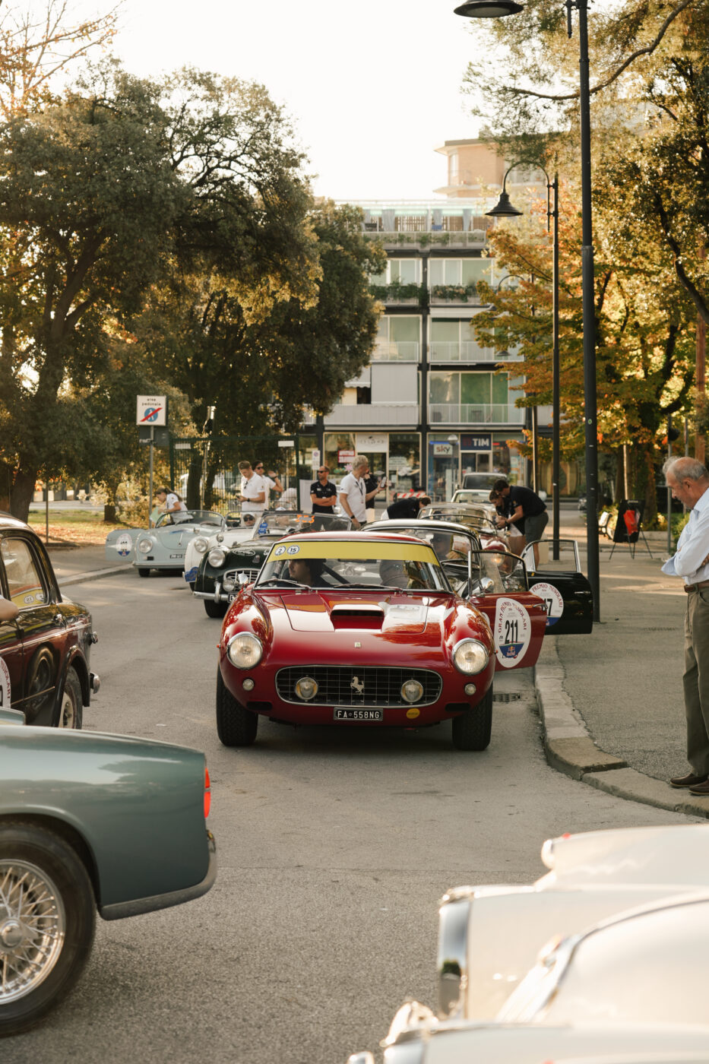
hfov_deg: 22.6
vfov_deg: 33.4
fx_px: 1773
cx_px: 354
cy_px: 532
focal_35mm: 60
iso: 160
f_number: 4.5
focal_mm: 60
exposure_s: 1/80
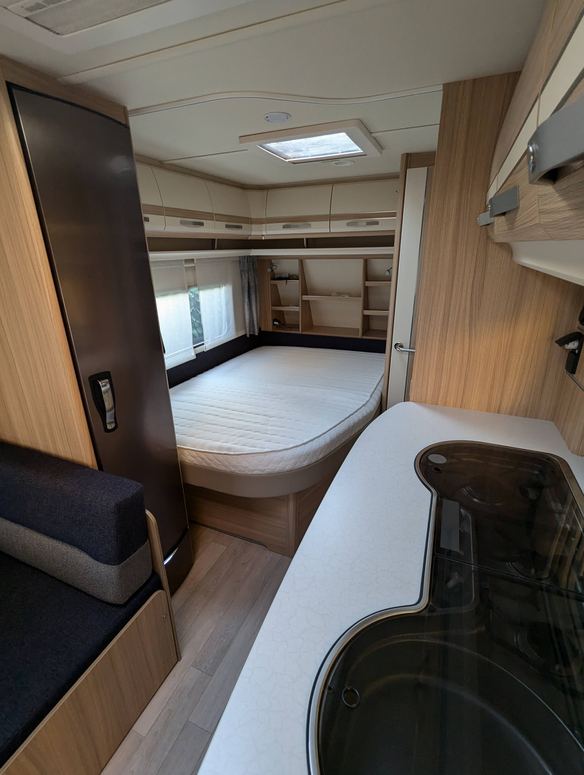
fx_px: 359
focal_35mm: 16
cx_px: 292
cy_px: 388
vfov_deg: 94.4
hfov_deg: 78.2
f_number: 2.2
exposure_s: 1/25.6
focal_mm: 2.35
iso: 177
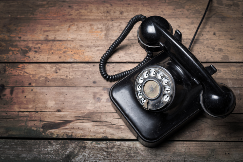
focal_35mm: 50
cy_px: 81
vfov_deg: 27.0
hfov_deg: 39.6
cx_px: 122
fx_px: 338
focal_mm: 50
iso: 100
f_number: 5.6
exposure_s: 1/200
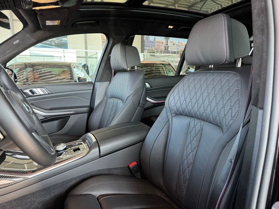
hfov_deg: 71.6
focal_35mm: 24
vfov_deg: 56.8
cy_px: 104
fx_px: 193
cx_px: 140
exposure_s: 1/60
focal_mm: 6.76
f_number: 1.78
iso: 250
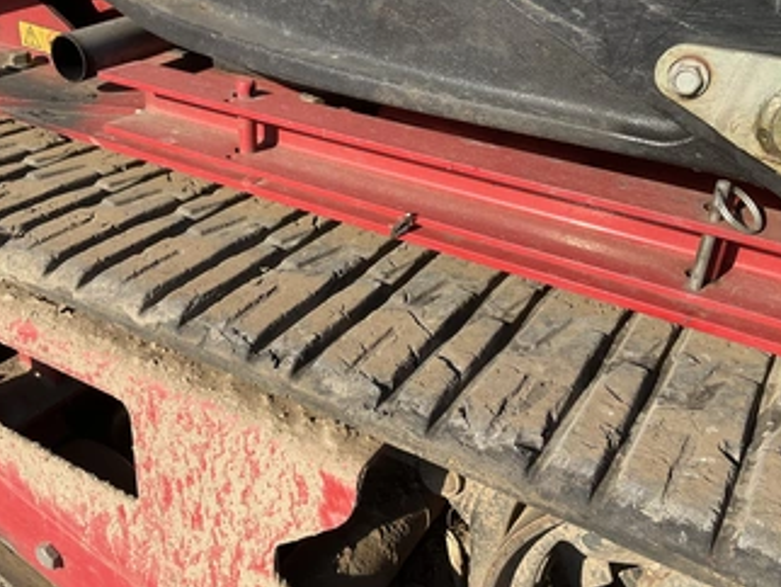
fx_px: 813
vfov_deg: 39.7
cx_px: 357
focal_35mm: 36
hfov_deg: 51.3
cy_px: 294
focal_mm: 3
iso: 25
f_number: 1.8
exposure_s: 1/1055
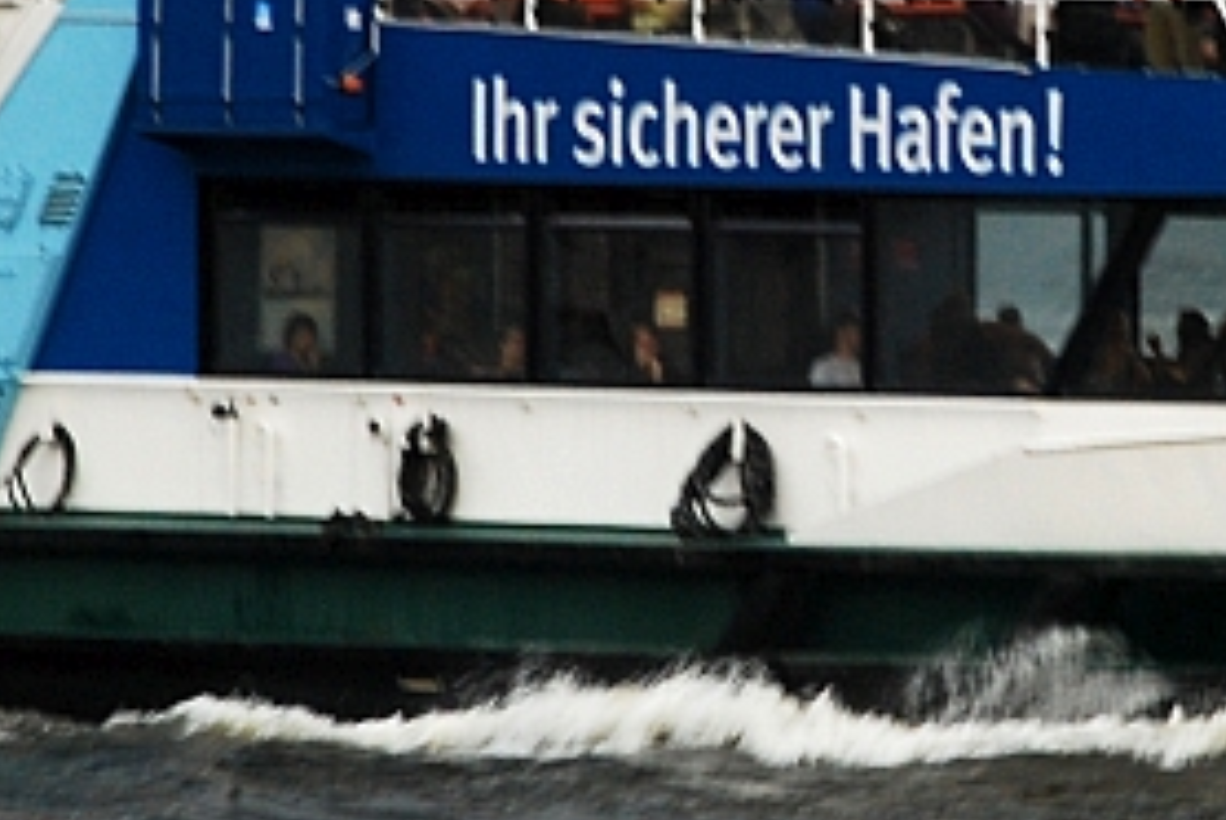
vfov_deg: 2.4
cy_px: 37
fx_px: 19767
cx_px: 878
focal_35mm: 580
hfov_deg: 3.6
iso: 400
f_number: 5.6
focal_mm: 105
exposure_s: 1/40
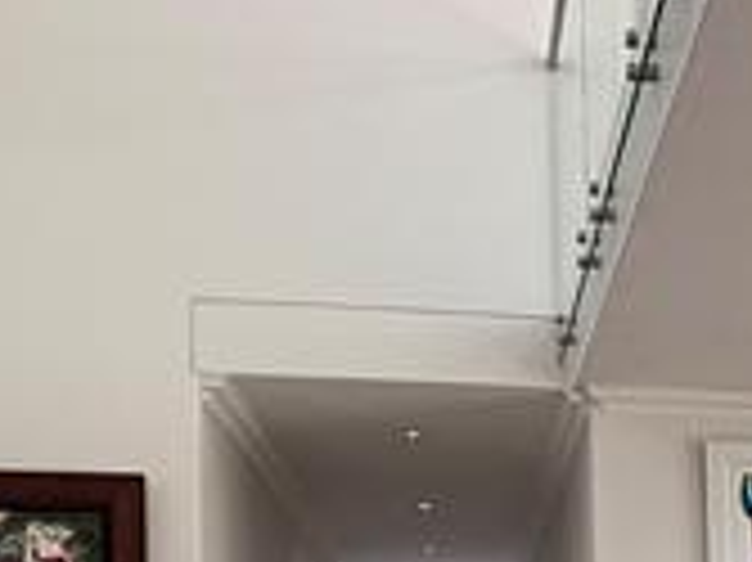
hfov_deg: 25.3
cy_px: 652
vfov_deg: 20.6
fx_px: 1454
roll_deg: +1.7
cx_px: 959
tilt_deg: +2.0
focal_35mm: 67
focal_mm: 2.22
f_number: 2.2
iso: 50
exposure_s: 1/99
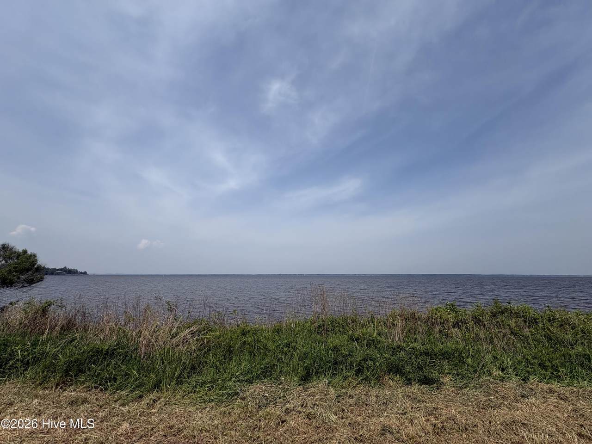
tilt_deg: +13.3
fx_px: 239
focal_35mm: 14
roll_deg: +1.1
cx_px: 296
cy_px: 222
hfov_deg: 102.1
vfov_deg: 85.7
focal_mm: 2.22
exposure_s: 1/4926
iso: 50
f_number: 2.2
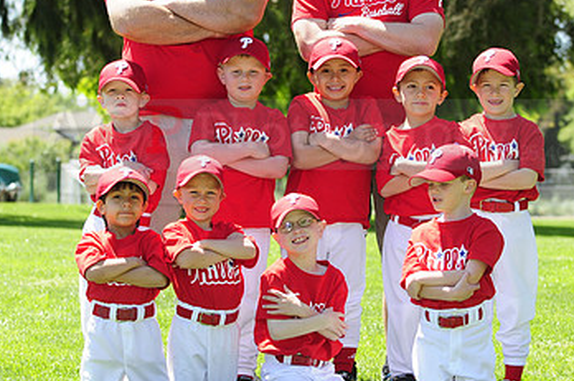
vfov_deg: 7.8
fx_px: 2786
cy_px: 121
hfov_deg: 11.8
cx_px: 310
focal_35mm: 175
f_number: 4.5
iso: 200
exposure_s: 1/500
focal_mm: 70
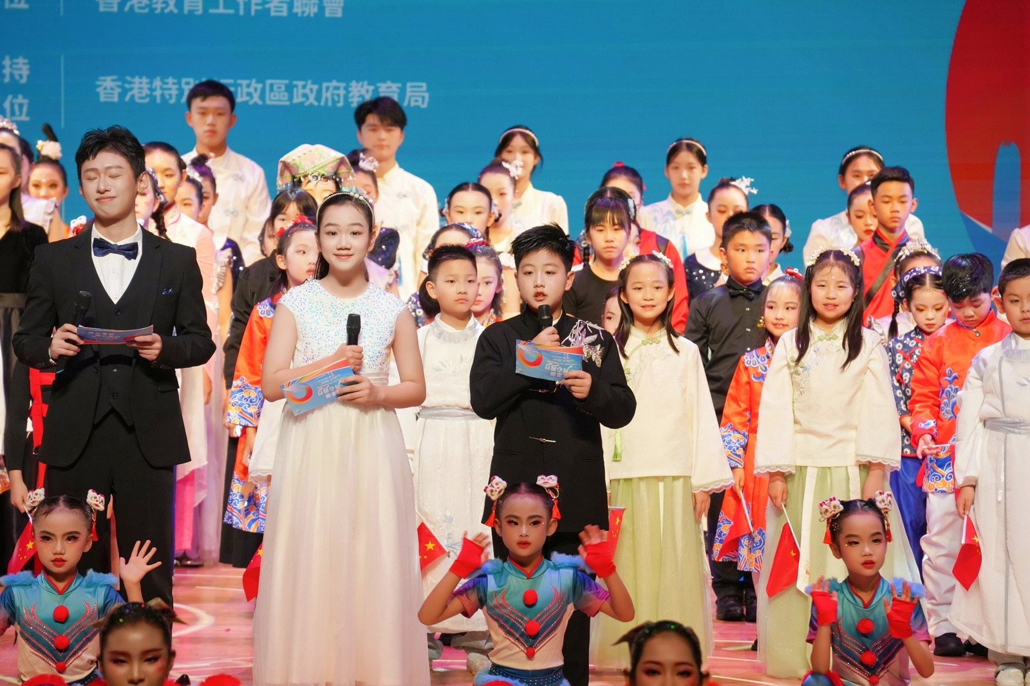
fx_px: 5721
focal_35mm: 200
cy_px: 343
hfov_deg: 10.3
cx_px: 515
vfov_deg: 6.9
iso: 2000
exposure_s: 1/125
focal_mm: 200
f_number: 6.3
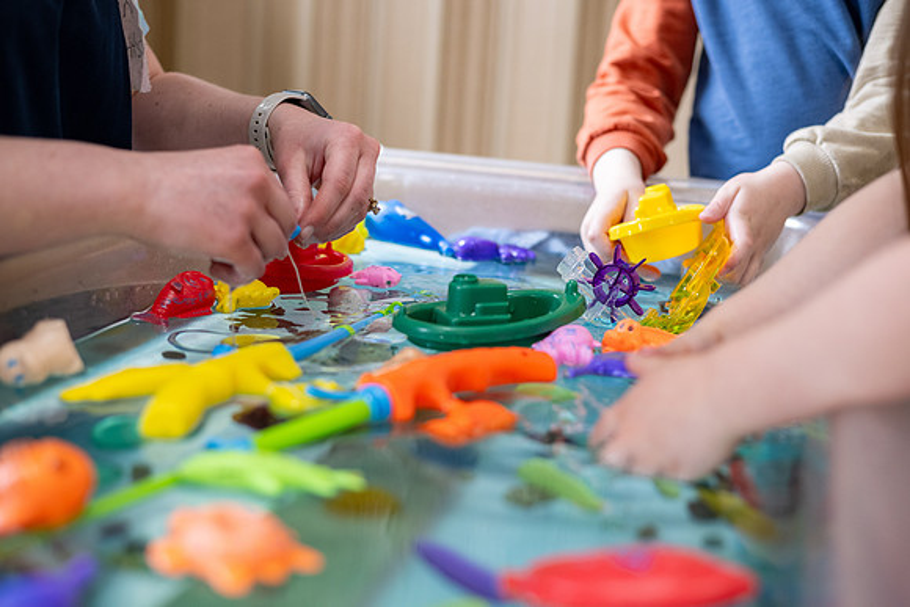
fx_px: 1264
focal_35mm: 50
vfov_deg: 27.0
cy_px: 304
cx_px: 455
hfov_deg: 39.6
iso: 1250
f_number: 2.8
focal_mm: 50
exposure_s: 1/320
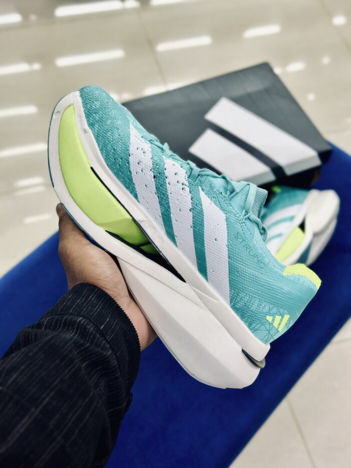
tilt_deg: -57.2
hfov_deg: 30.3
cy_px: 234
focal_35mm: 48
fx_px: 649
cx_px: 176
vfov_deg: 39.7
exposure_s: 1/133
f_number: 1.78
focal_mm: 6.86
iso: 64
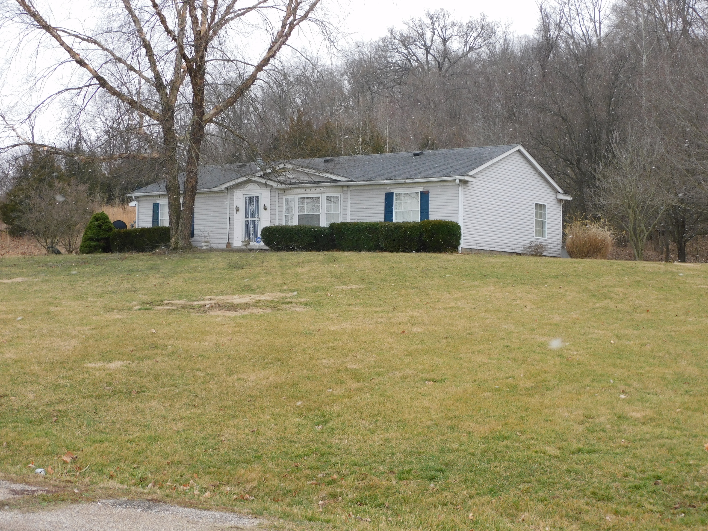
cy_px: 266
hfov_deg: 32.2
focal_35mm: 60
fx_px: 1227
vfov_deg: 24.4
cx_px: 354
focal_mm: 10.7
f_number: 4.2
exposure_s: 1/200
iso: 125
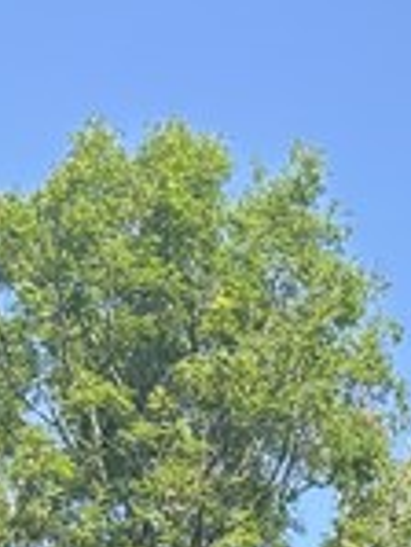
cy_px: 1151
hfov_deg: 12.3
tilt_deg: +13.0
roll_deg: -0.5
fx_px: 1881
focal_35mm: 119
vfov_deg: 13.7
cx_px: 426
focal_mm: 5.7
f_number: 1.5
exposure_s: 1/1100
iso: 50
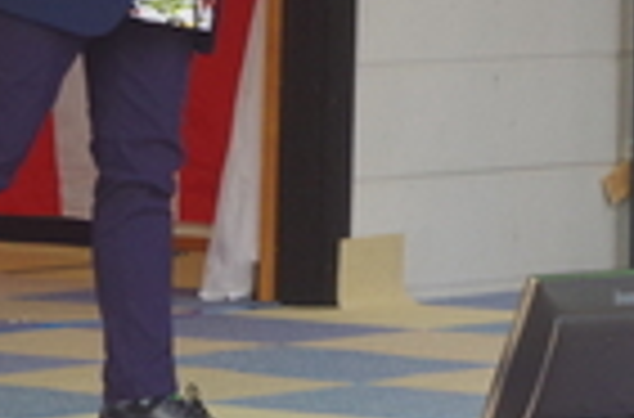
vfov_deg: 3.6
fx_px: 6529
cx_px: 692
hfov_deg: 5.5
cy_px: -351
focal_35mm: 372
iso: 800
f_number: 11
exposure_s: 1/125
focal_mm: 55
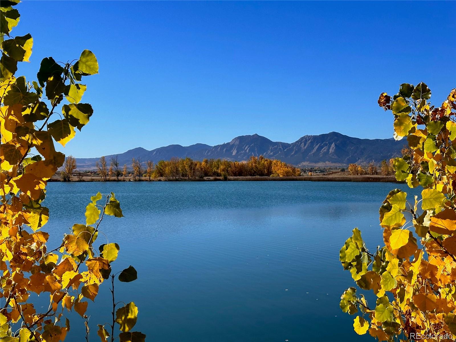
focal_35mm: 48
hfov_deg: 39.7
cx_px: 228
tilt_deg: -0.5
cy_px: 171
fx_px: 632
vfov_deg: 30.3
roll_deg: -3.0
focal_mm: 6.86
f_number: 1.78
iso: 64
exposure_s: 1/5882
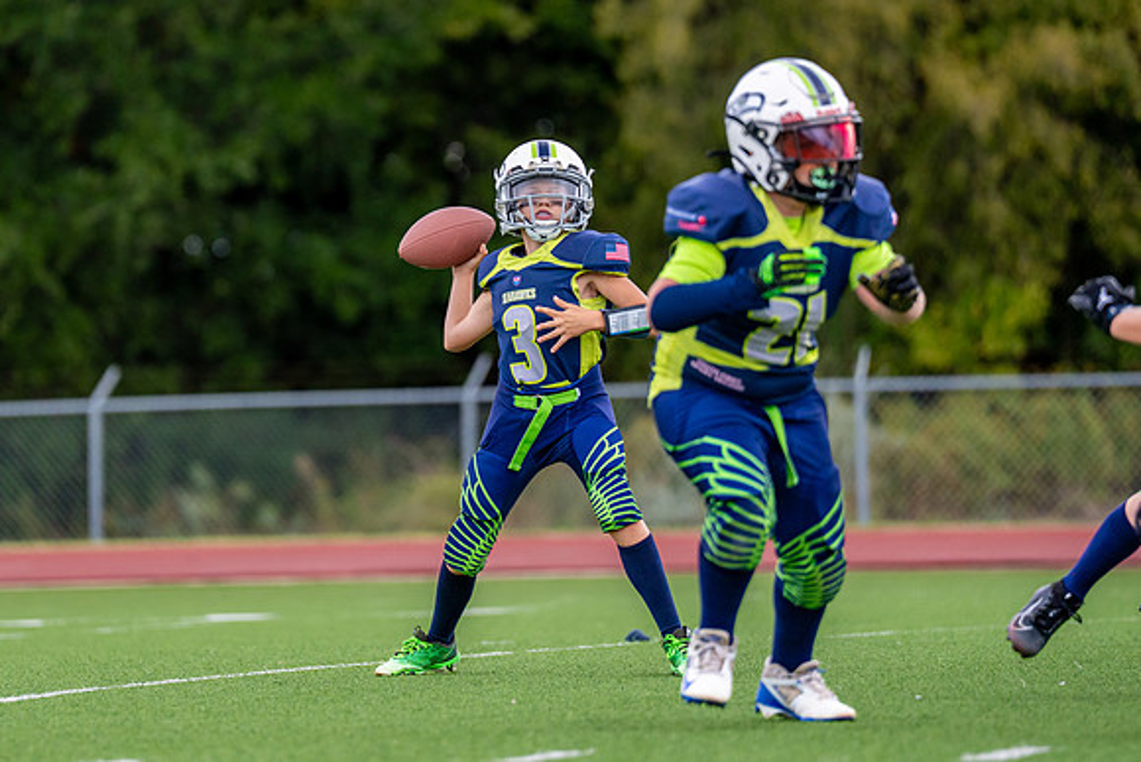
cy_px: 242
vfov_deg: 4.1
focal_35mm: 336
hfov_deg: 6.1
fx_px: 10644
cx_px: 344
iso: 400
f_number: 2.8
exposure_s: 1/2500
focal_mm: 200
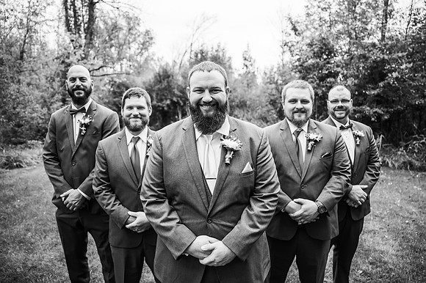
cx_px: 216
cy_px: 141
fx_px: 290
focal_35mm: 25
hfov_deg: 72.6
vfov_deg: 52.1
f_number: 2.8
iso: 500
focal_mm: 24
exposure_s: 1/1000
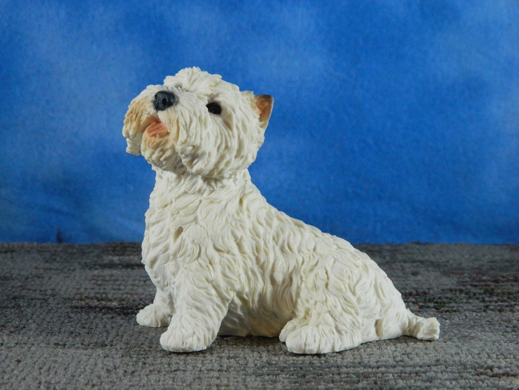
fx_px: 1050
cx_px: 260
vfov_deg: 21.0
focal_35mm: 70
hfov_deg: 27.8
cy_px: 195
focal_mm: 12.6
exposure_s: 1/50
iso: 400
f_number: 4
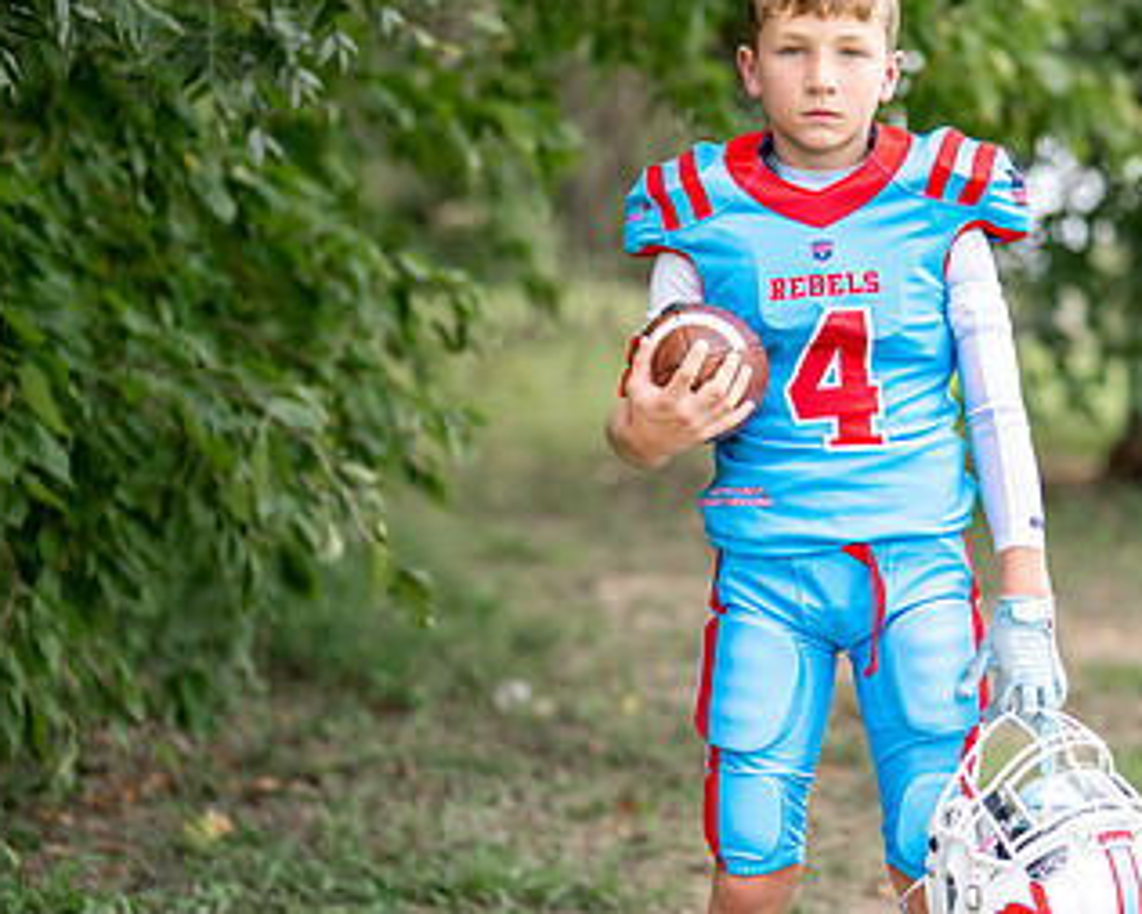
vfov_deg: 13.4
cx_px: 942
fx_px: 3888
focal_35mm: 115
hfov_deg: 16.6
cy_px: 500
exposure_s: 1/2500
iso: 100
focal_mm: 50
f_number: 1.2
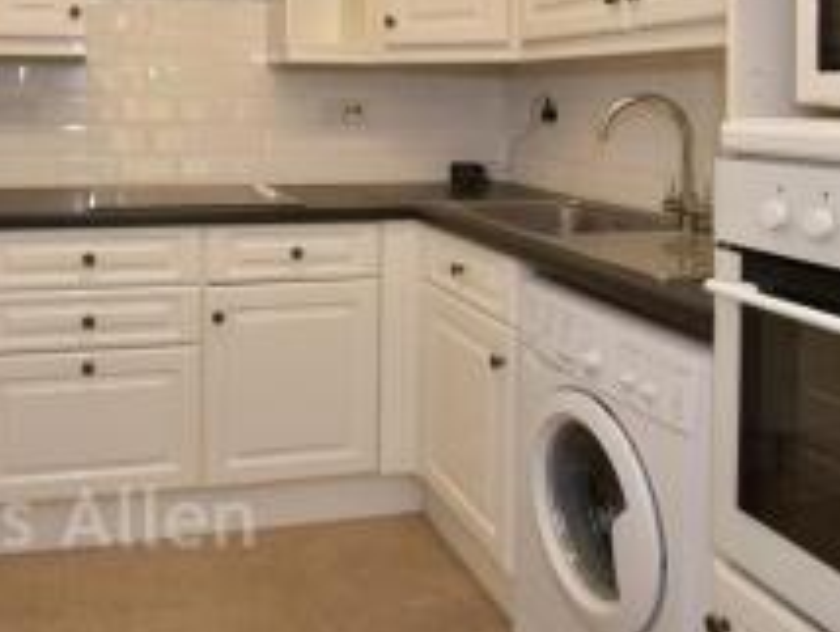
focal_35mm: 32
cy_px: 92
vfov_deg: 41.5
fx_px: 777
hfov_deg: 55.3
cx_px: 265
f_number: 8
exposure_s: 1/6
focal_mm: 10
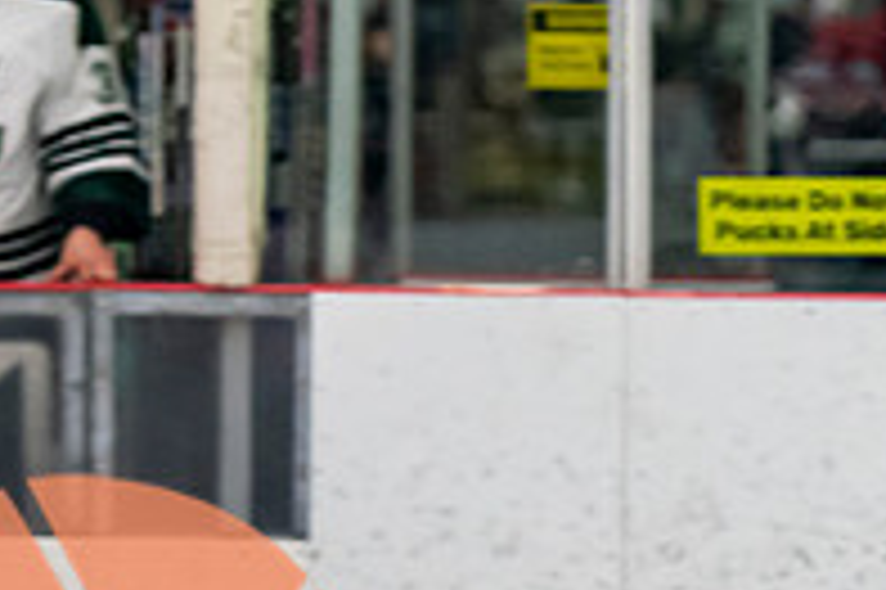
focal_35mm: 533
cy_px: 812
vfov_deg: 2.6
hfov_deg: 3.9
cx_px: 1364
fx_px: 13106
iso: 2000
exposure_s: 1/640
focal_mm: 116
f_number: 3.2
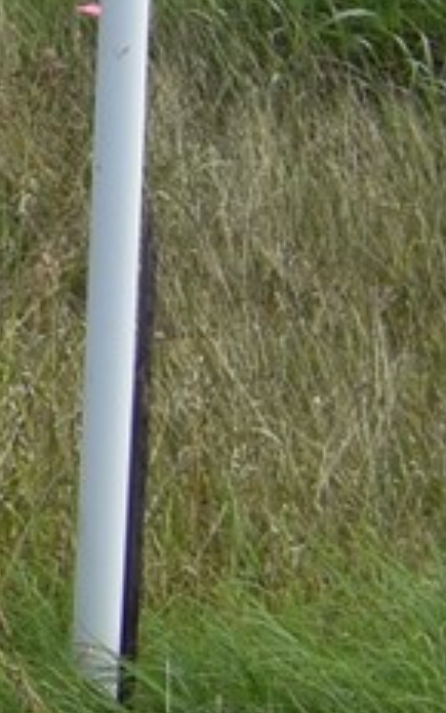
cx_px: -2402
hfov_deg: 4.0
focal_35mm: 258
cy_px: -882
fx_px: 5018
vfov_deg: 7.7
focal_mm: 18
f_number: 9
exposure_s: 1/320
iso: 100
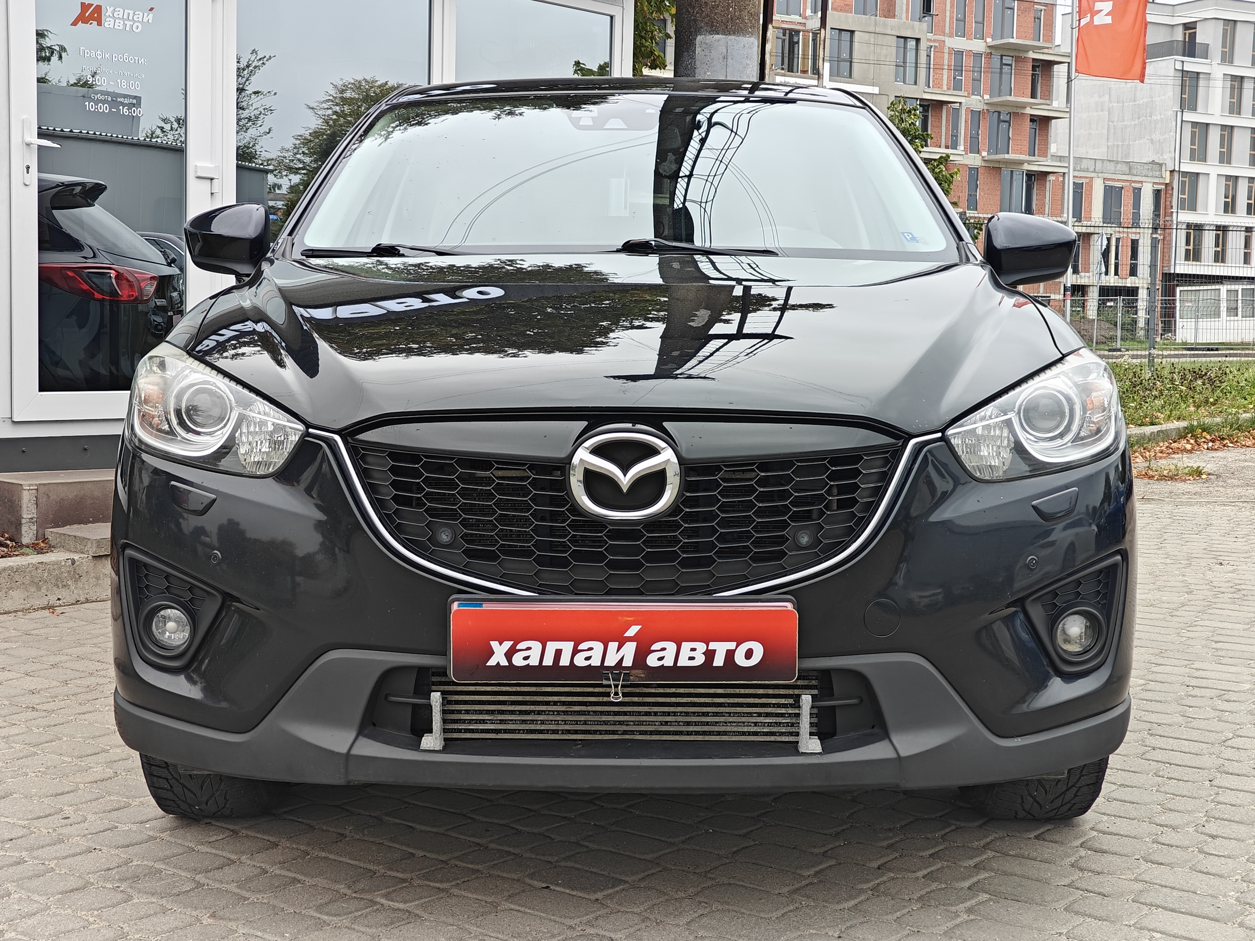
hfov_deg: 40.4
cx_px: 628
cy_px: 470
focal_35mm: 47
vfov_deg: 30.9
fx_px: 1704
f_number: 2
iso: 50
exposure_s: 1/304
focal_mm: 7.08
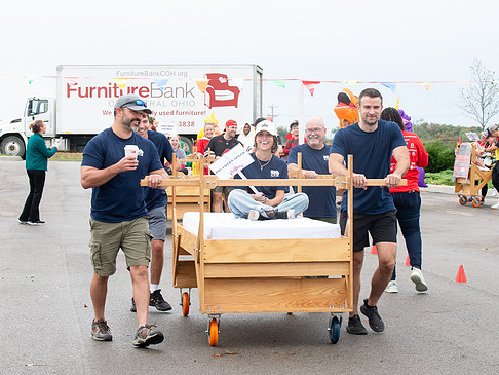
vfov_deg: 13.1
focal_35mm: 113
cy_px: 208
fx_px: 1630
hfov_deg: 17.4
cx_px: 272
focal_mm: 80
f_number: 10
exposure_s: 1/160
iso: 640
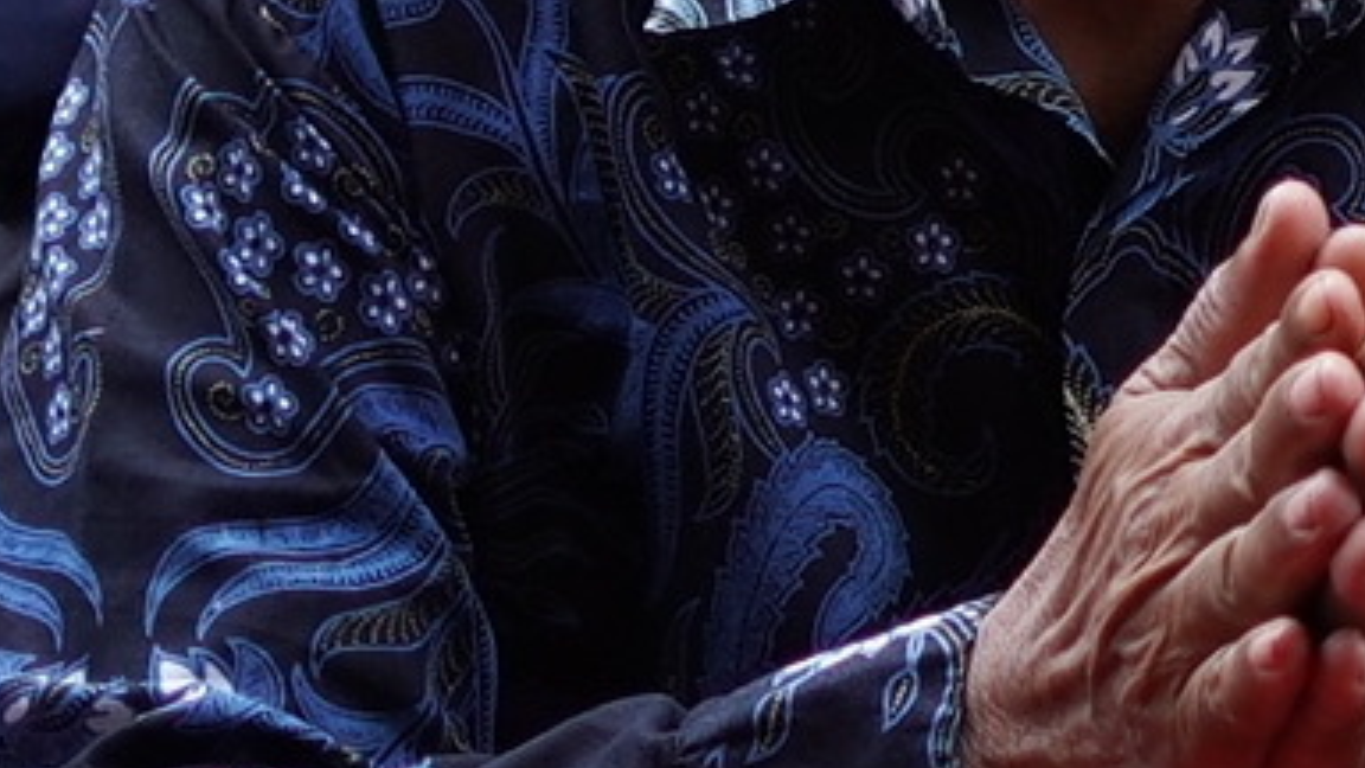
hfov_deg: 4.9
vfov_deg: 2.9
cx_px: 4706
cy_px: -889
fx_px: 14840
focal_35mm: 410
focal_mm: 50
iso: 200
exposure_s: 1/400
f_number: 2.5
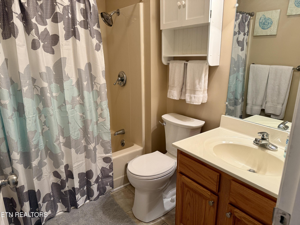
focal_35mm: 24
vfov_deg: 56.8
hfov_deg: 71.6
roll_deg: +0.3
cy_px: 112
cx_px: 150
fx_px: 208
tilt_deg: -15.5
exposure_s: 1/60
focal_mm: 6.76
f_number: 1.78
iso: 200
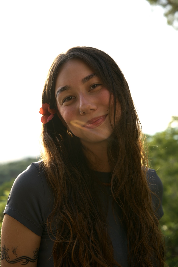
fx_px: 350
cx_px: 89
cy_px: 134
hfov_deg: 28.5
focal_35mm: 47
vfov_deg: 41.8
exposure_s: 1/160
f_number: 4.5
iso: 50
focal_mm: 47.2
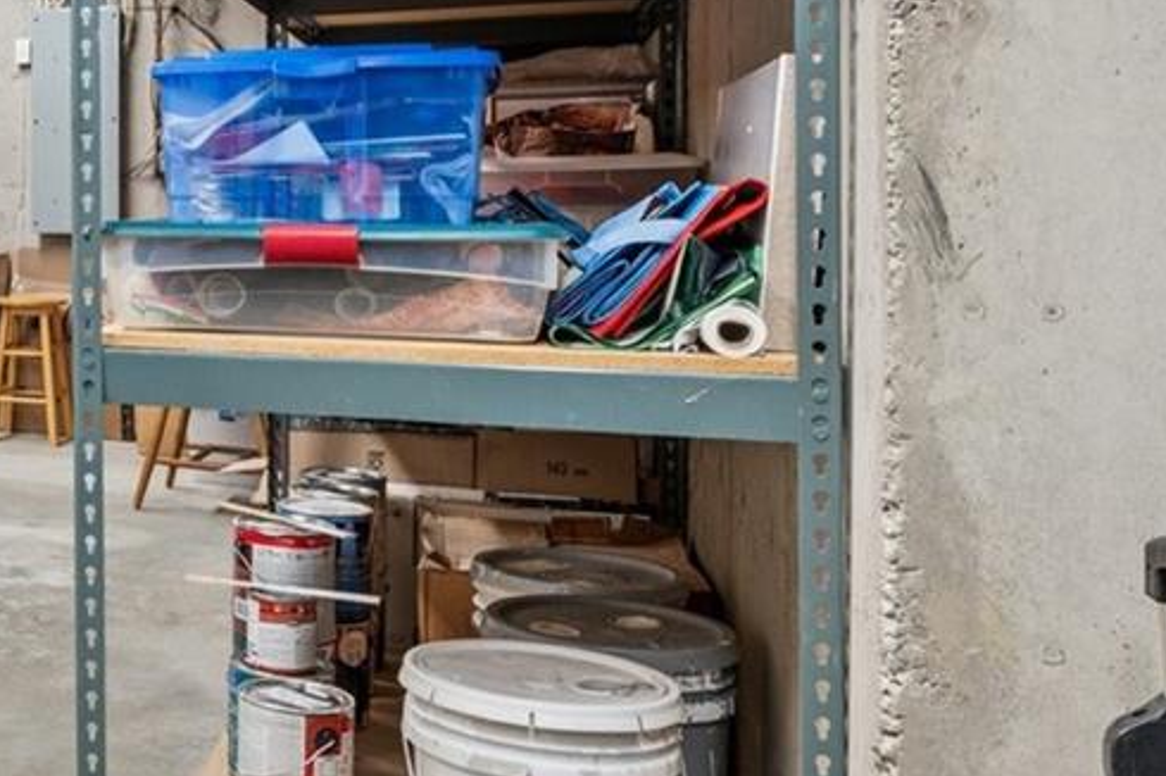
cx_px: -331
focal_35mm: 49
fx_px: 1586
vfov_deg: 26.9
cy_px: 148
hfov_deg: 31.6
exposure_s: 1/5
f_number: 11
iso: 800
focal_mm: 15
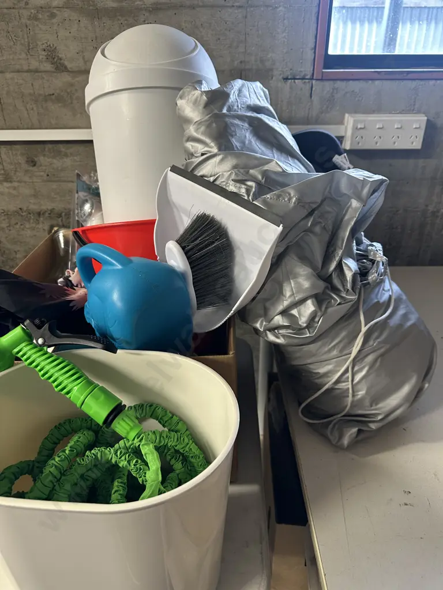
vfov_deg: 71.6
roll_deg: -0.7
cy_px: 295
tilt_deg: -29.1
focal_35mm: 24
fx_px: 410
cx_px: 222
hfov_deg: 56.8
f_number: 1.78
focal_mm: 6.86
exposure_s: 1/50
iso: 200
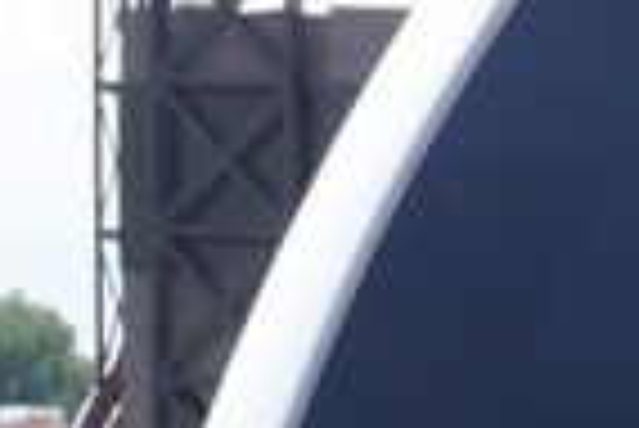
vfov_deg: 5.8
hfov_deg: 8.6
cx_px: 1256
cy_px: 1108
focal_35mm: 227
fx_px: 4026
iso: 100
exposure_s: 1/200
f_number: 7.1
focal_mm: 21
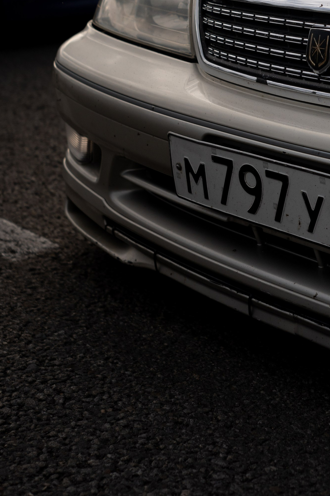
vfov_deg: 27.0
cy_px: 42
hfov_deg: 18.8
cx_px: 243
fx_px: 990
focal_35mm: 72
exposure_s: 1/2500
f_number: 2.5
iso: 100
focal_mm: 35
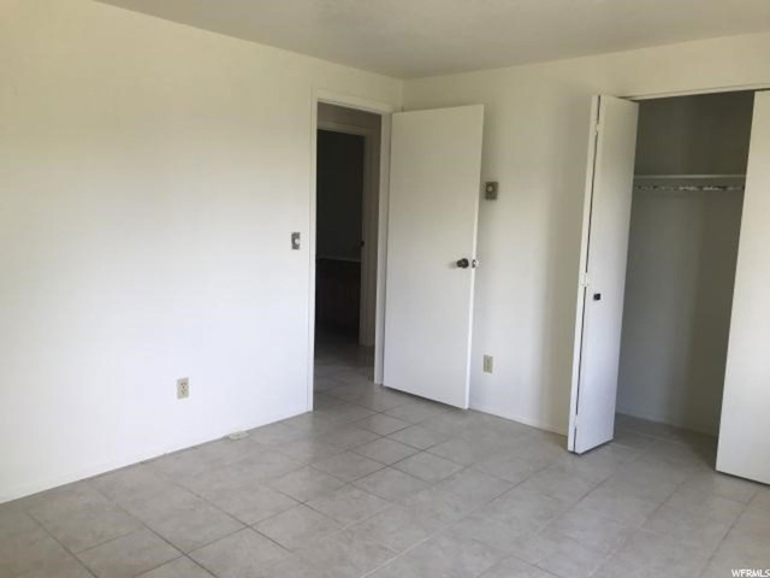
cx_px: 385
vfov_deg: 49.7
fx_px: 623
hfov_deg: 63.4
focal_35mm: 28
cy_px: 289
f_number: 1.8
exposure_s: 1/90
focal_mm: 3.99
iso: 40
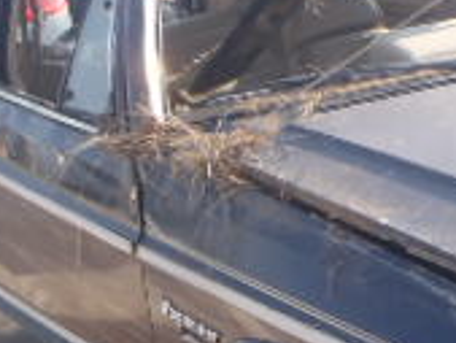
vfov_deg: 13.7
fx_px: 1397
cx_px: 518
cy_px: 373
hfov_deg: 17.8
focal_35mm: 106
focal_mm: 5
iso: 80
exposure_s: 1/250
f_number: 4.5
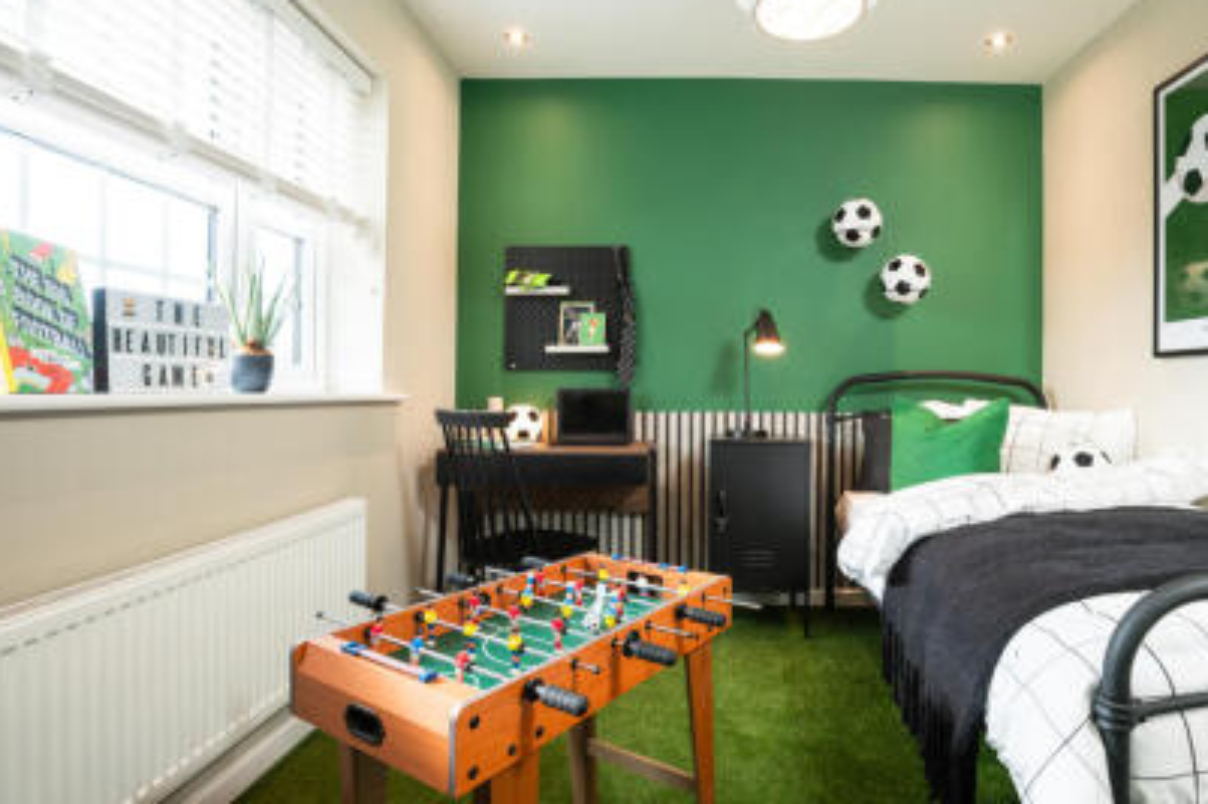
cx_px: 702
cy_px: 390
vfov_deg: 64.5
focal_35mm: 19
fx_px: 637
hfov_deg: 86.2
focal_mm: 16
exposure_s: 1/20
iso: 320
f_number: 7.1
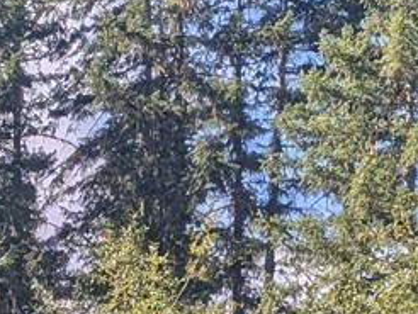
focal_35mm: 156
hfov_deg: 12.3
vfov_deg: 8.8
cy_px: 698
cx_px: -129
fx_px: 1886
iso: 34
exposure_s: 1/1572
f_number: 1.85
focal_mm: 6.81
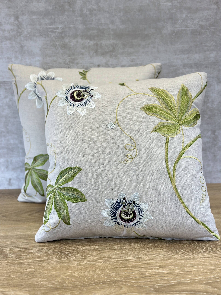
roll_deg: +0.9
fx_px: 409
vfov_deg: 39.7
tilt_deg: -15.7
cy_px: 148
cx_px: 110
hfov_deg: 30.3
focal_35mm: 48
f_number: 1.78
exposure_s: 1/147
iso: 64
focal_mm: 6.86
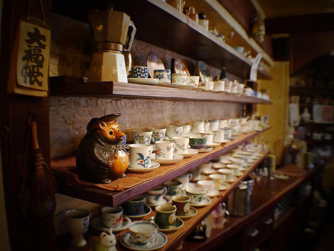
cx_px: 160
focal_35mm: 42
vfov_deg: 34.4
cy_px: 130
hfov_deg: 44.8
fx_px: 405
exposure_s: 1/60
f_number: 1.7
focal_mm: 20
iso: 1250
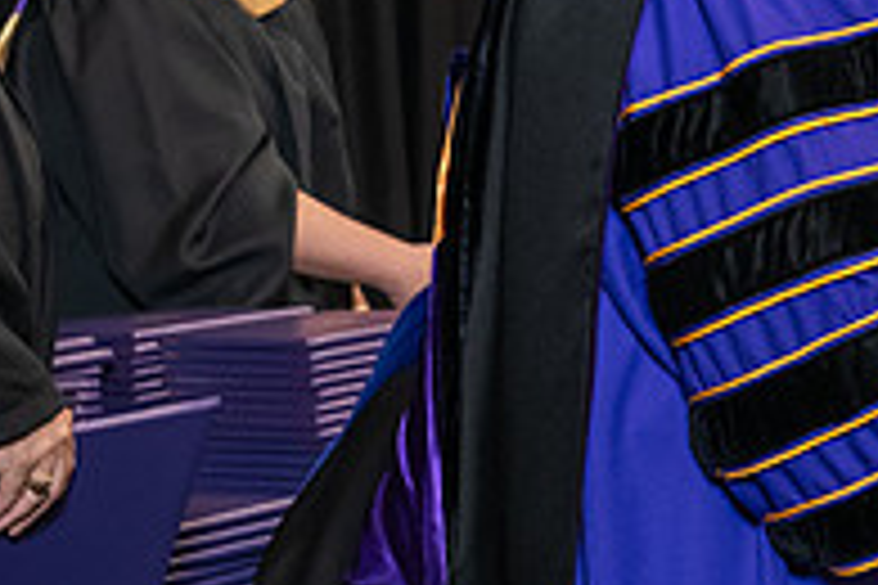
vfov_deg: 7.4
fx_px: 4487
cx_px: 1090
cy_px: -205
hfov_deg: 10.9
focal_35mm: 184
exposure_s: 1/125
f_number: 5
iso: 2000
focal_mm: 62
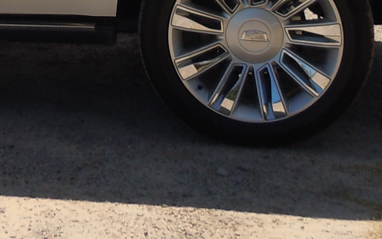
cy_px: -143
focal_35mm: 117
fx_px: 1218
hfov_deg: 17.4
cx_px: 9
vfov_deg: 10.7
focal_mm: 5.4
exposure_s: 1/320
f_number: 7
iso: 100
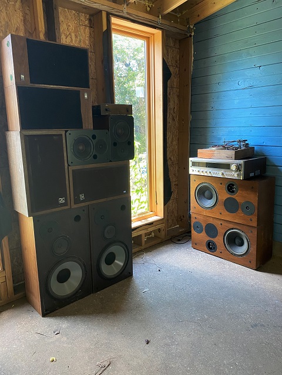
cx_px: 141
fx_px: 282
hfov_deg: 53.1
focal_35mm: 26
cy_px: 188
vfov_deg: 67.3
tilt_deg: -10.4
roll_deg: +1.1
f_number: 1.8
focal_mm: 4.25
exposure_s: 1/60
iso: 160
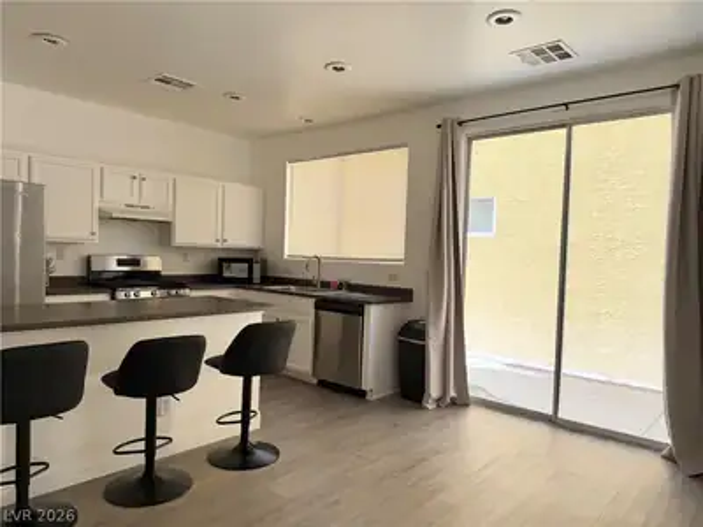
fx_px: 487
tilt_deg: -2.2
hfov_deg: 71.6
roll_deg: -1.3
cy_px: 264
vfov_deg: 56.8
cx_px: 352
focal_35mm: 24
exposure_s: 1/765
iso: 80
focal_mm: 6.76
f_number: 1.78
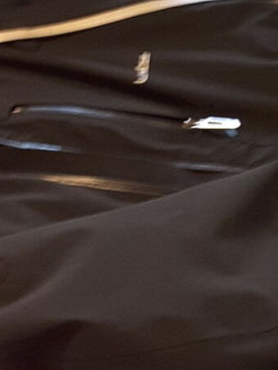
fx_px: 974
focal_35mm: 91
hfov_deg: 15.8
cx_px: -29
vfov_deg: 21.4
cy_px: 251
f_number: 1.9
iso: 250
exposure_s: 1/20
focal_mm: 2.9
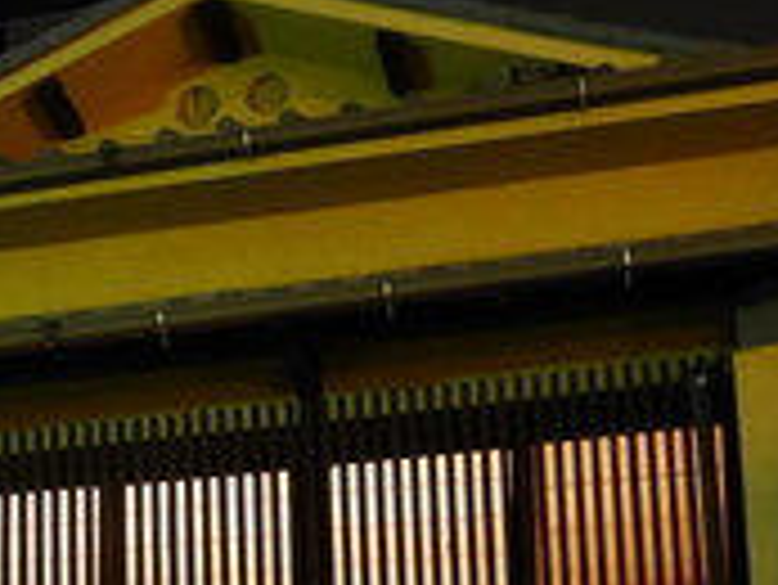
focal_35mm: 104
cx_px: 229
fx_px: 2339
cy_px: 889
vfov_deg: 13.4
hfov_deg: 18.8
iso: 3200
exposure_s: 1/15
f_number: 3.8
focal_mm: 15
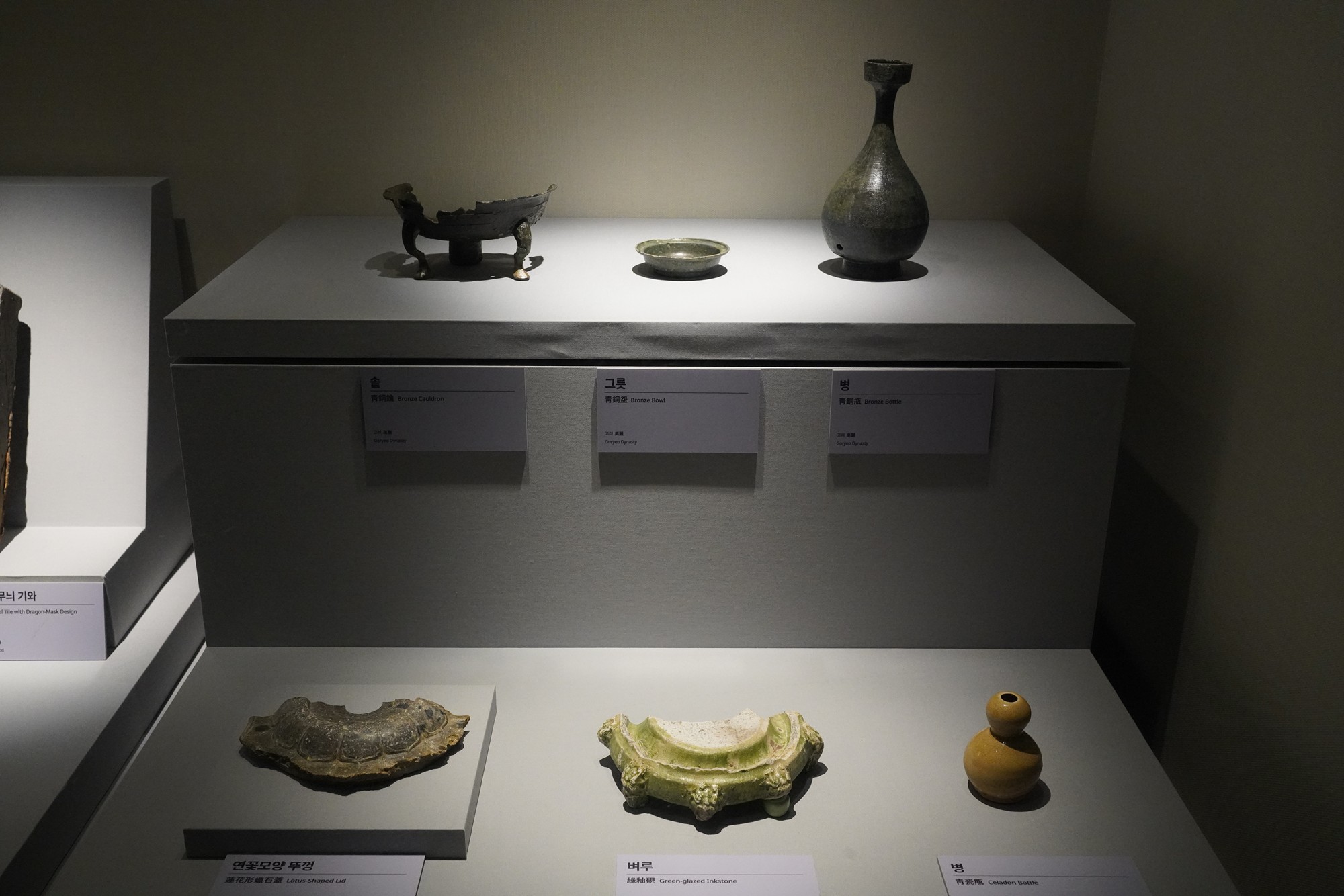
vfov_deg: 36.9
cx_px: 672
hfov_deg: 53.1
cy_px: 448
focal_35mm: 36
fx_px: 1344
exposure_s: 1/100
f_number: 10
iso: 8000
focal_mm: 36
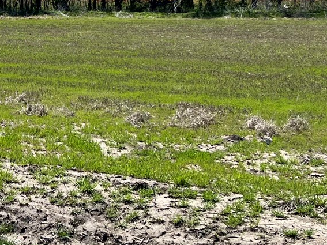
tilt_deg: -2.6
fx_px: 831
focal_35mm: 88
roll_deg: +2.3
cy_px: 4
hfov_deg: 21.6
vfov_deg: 16.5
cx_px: 8
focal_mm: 5.7
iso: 50
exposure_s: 1/5882
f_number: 1.5
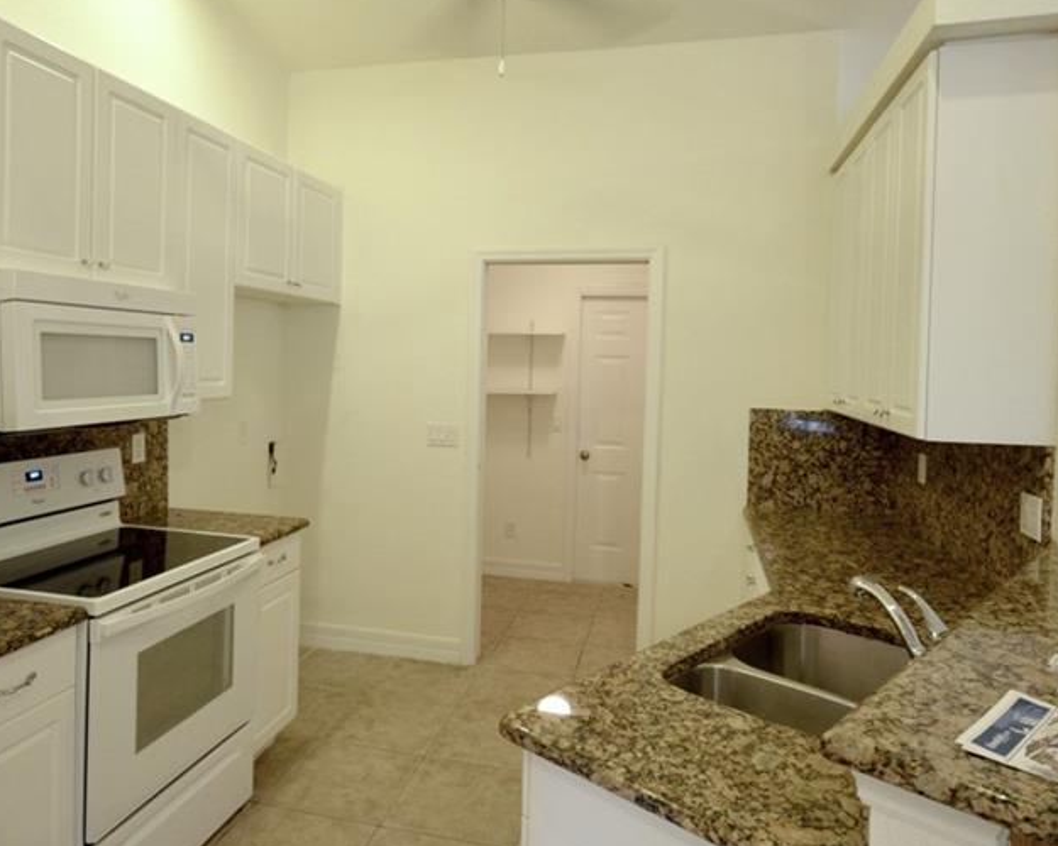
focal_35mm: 23
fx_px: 720
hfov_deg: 72.3
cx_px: 467
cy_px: 371
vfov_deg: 60.7
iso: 800
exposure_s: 1/40
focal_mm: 10
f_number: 4
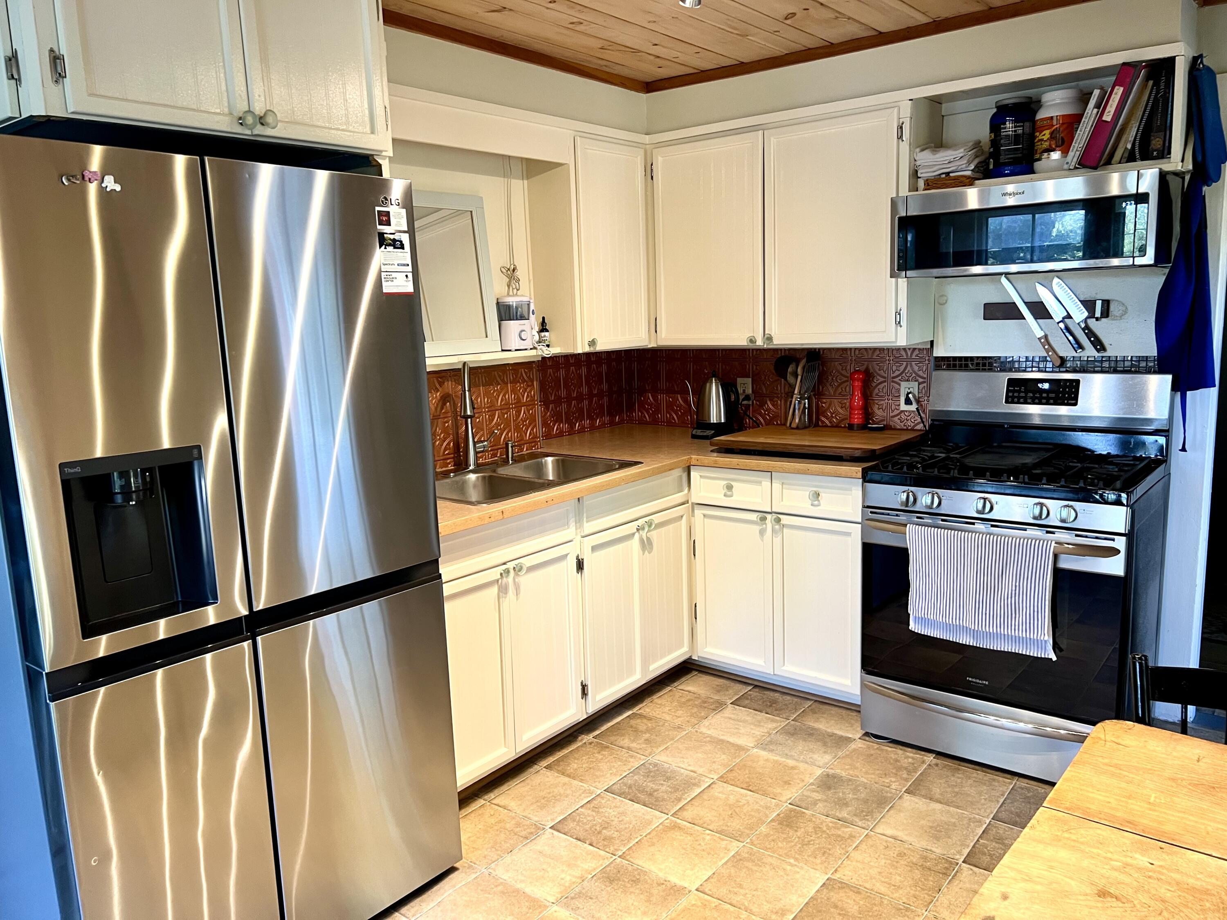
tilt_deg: -9.2
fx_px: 922
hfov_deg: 67.3
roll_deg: +2.7
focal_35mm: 26
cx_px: 614
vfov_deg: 53.1
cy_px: 460
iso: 100
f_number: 1.5
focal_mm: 5.7
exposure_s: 1/60
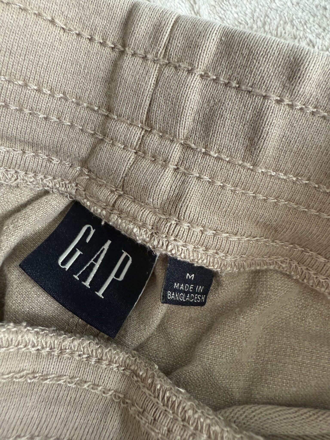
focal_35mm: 24
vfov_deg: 71.6
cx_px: 165
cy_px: 220
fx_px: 305
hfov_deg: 56.8
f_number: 2.2
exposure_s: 1/73
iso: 320
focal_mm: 2.22
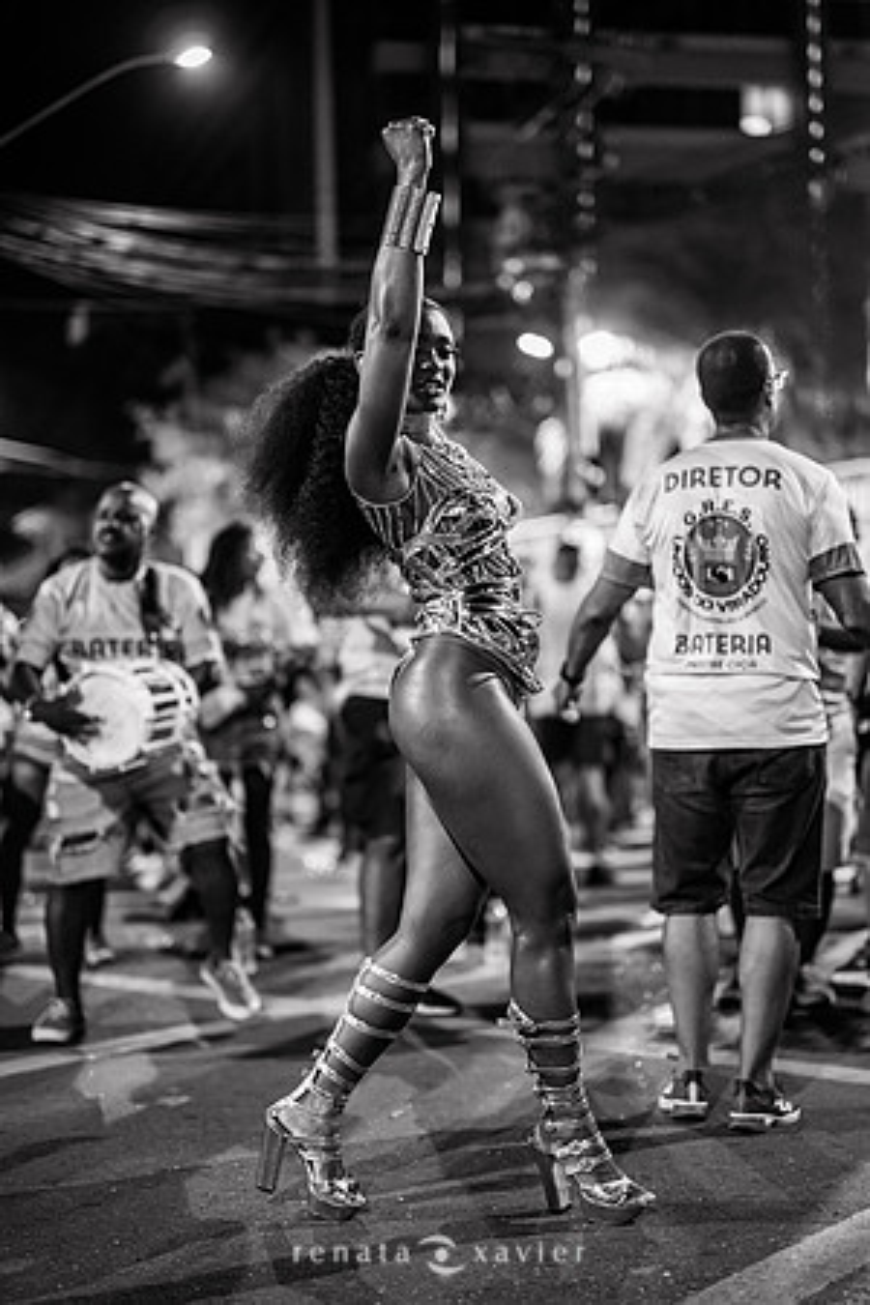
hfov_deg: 27.0
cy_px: 652
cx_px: 435
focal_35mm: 50
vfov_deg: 39.6
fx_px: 1812
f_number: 1.2
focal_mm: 50
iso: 2500
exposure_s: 1/320
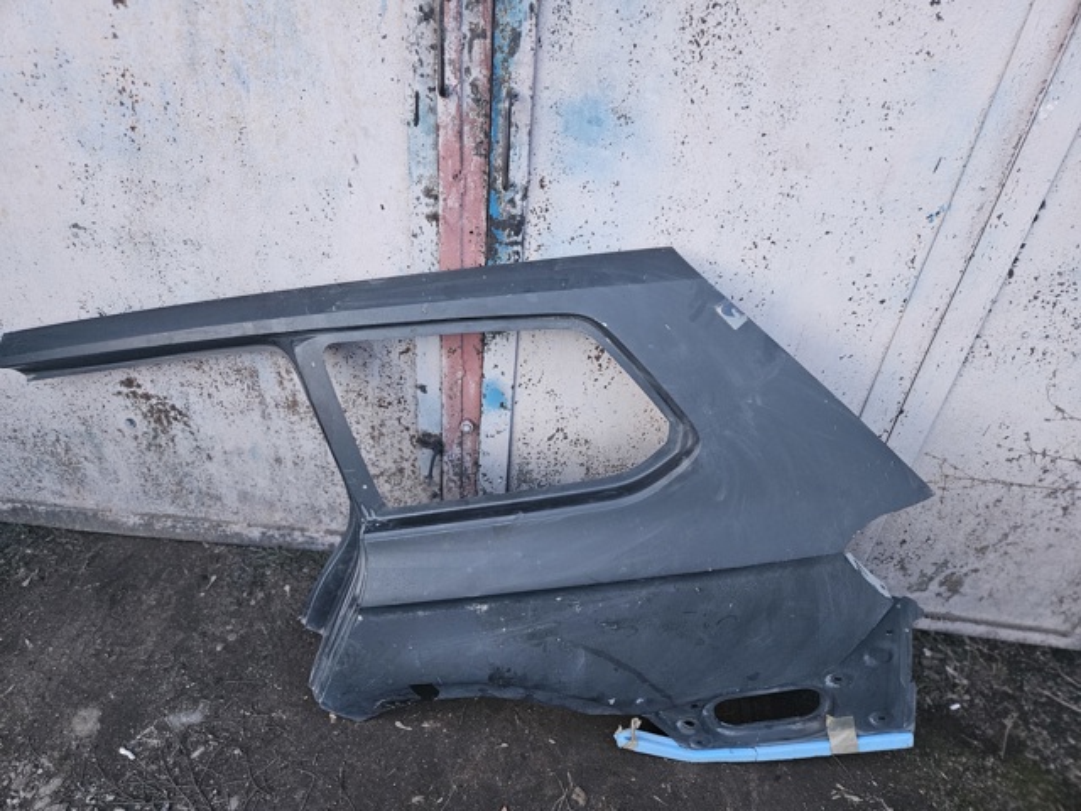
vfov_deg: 58.9
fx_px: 718
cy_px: 406
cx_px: 540
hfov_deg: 73.9
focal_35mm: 23
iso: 640
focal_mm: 5.4
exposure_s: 1/100
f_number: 1.8
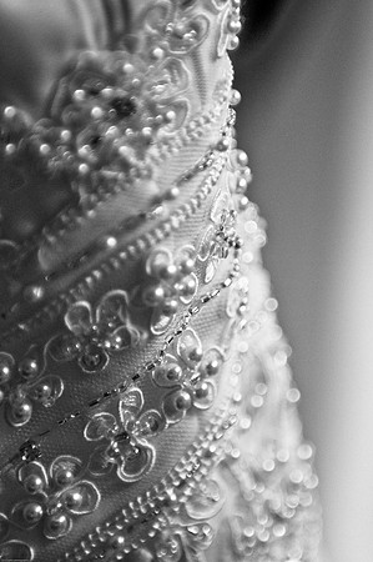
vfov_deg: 19.5
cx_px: 186
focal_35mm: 105
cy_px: 281
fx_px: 1636
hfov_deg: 13.0
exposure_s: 1/200
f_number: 2.8
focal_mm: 70
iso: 1000
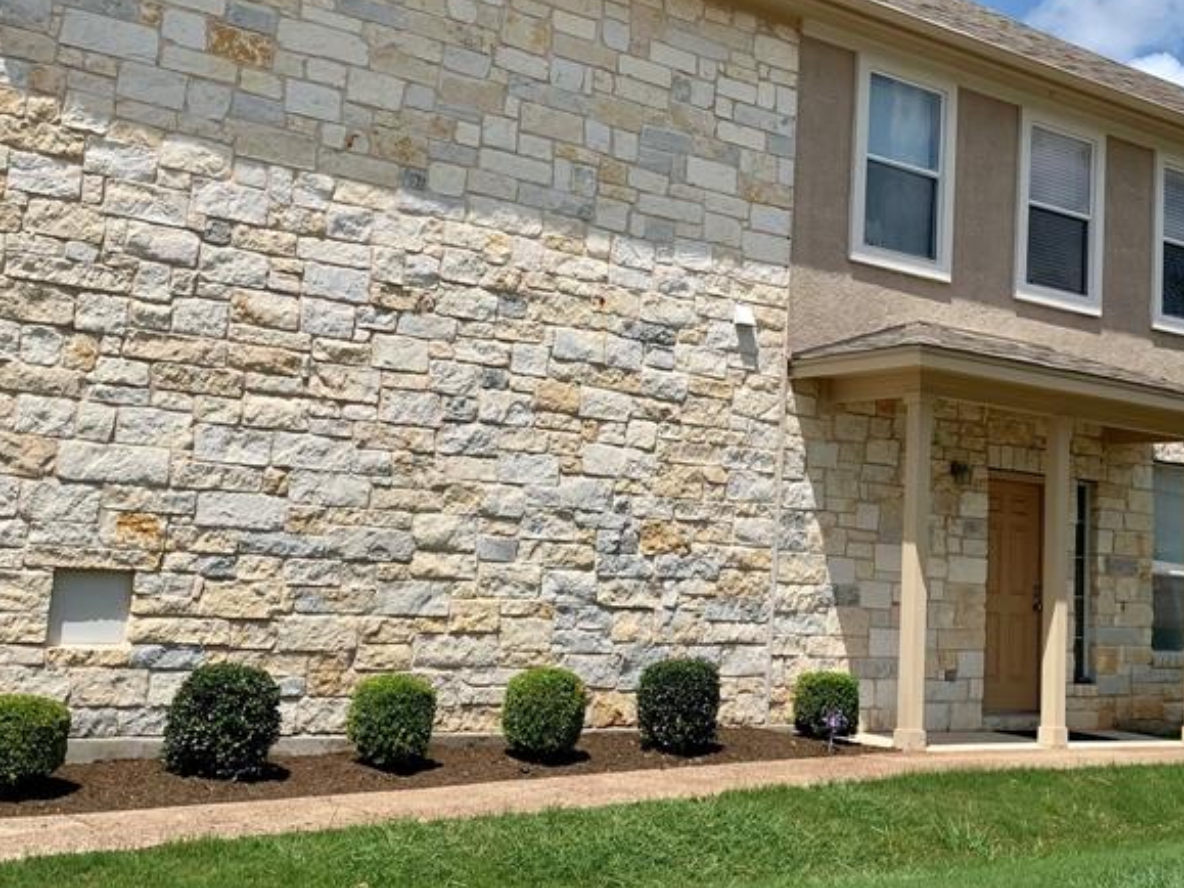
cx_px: 771
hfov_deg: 40.8
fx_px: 1573
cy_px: 366
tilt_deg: +8.7
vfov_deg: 31.4
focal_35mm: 46
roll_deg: -2.5
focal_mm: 4.25
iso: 25
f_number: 1.8
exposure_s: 1/3289
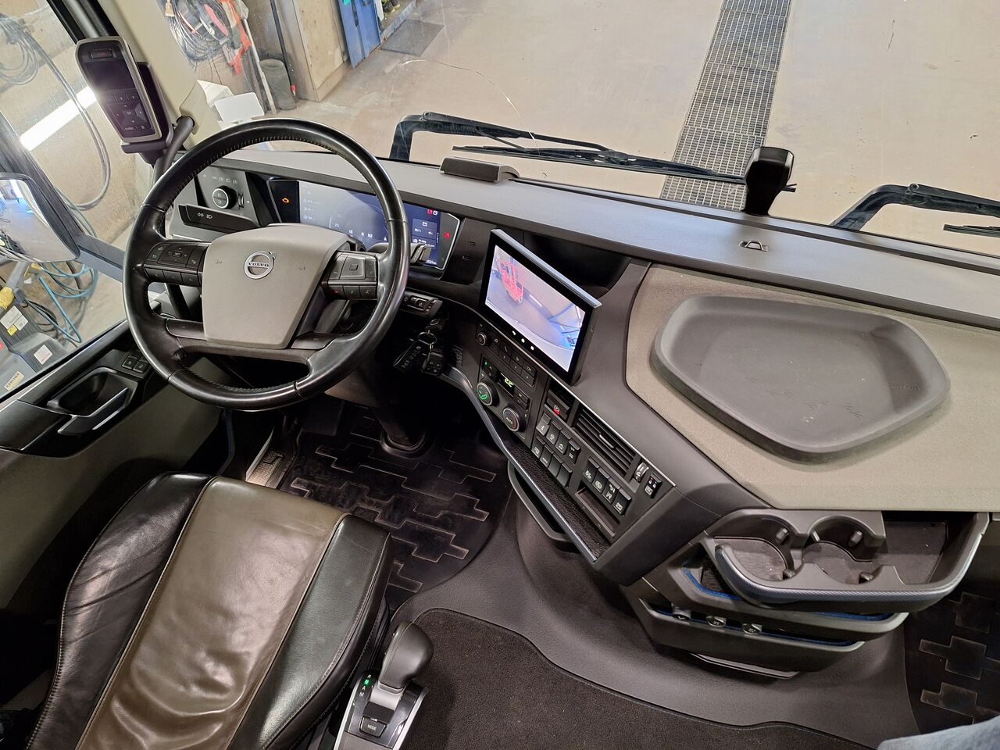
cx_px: 500
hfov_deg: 73.9
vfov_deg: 58.9
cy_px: 375
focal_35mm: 23
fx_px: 664
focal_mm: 5.54
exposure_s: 1/33
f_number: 1.8
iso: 250
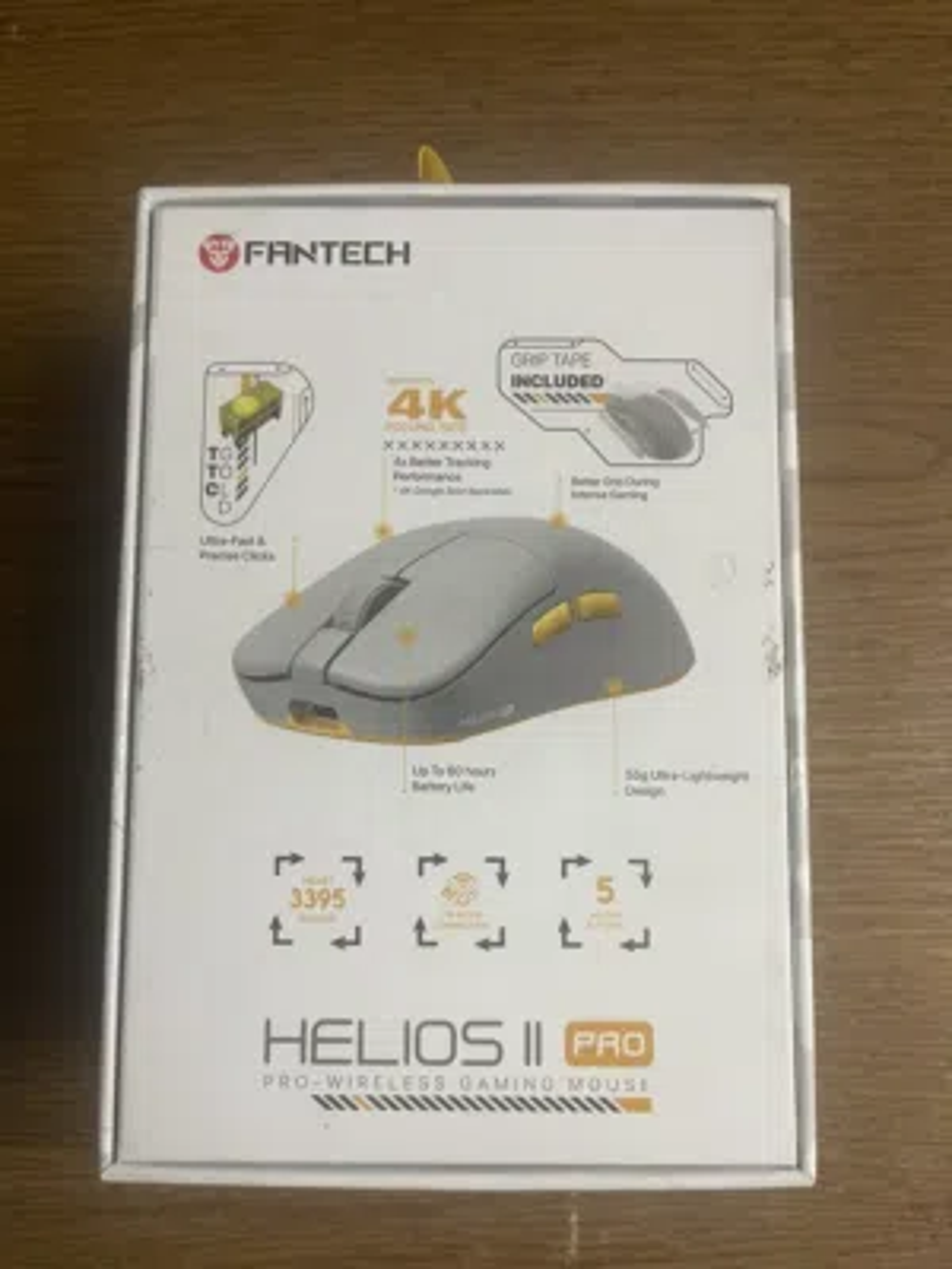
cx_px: 476
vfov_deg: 69.4
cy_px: 634
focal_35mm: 25
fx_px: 917
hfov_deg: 54.9
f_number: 1.6
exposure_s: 1/60
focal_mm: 5.1
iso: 250
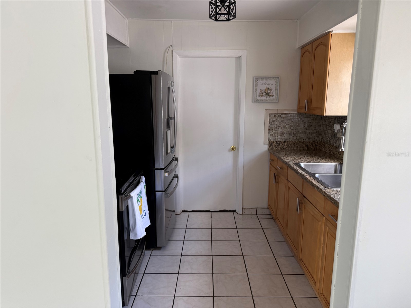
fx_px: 285
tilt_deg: -10.4
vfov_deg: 56.8
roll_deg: +0.4
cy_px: 154
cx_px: 206
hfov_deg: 71.6
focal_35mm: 24
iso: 200
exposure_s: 1/111
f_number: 1.78
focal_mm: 6.76
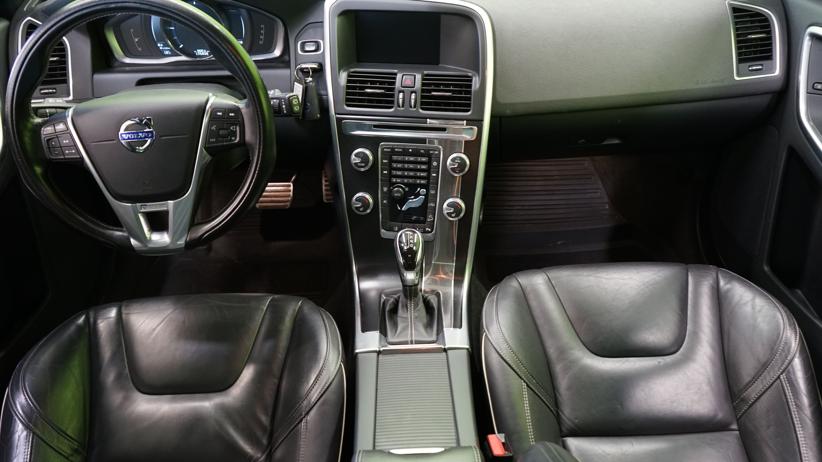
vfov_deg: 37.8
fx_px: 676
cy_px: 219
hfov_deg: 62.6
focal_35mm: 31
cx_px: 411
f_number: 5
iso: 2000
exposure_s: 1/20
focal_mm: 29
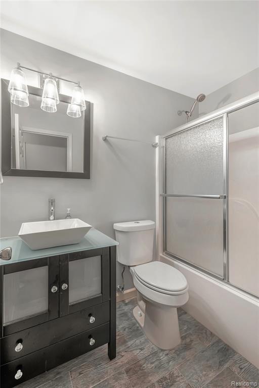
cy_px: 194
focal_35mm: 15
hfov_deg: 77.3
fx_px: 162
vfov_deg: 100.4
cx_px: 130
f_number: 7.1
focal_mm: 10
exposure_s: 1/100
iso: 400
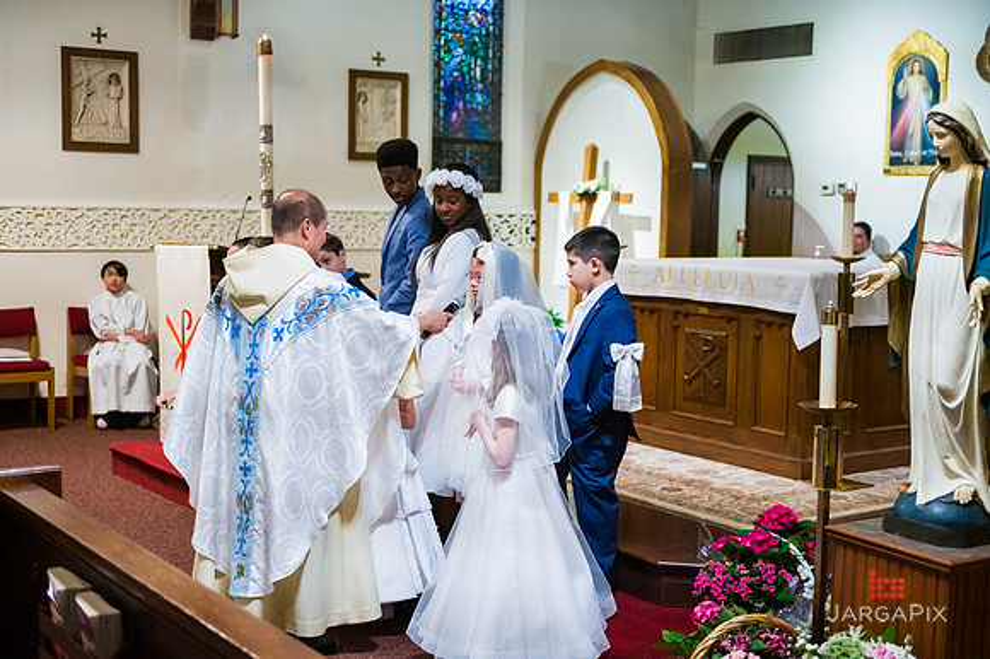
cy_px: 330
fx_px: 1319
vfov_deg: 28.0
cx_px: 495
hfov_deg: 41.1
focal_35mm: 48
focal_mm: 48
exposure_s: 1/400
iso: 6400
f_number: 3.2
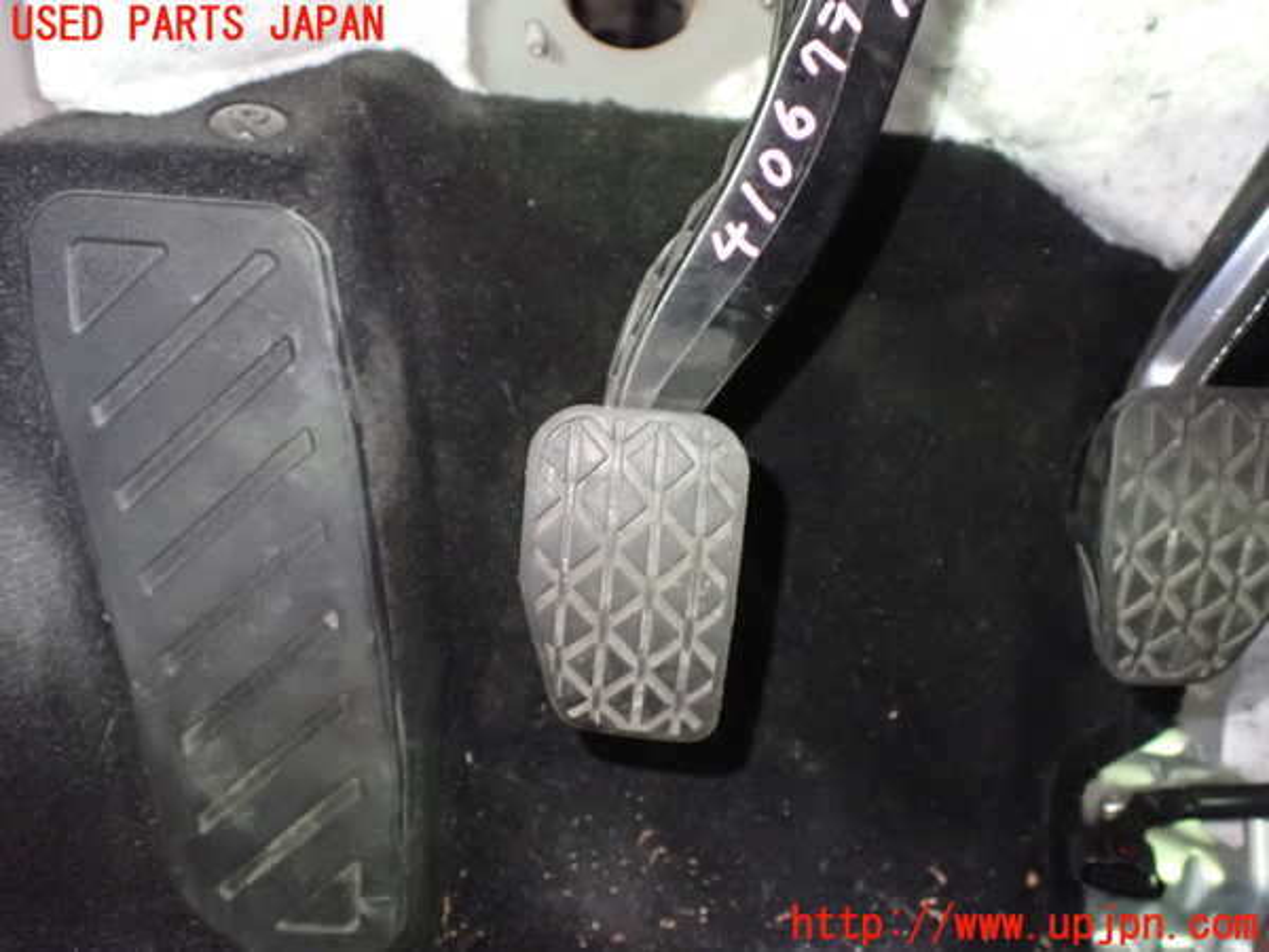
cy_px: 476
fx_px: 1173
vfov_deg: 44.2
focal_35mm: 32
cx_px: 634
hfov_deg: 56.8
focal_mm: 5.79
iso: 1600
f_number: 2.4
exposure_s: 1/30
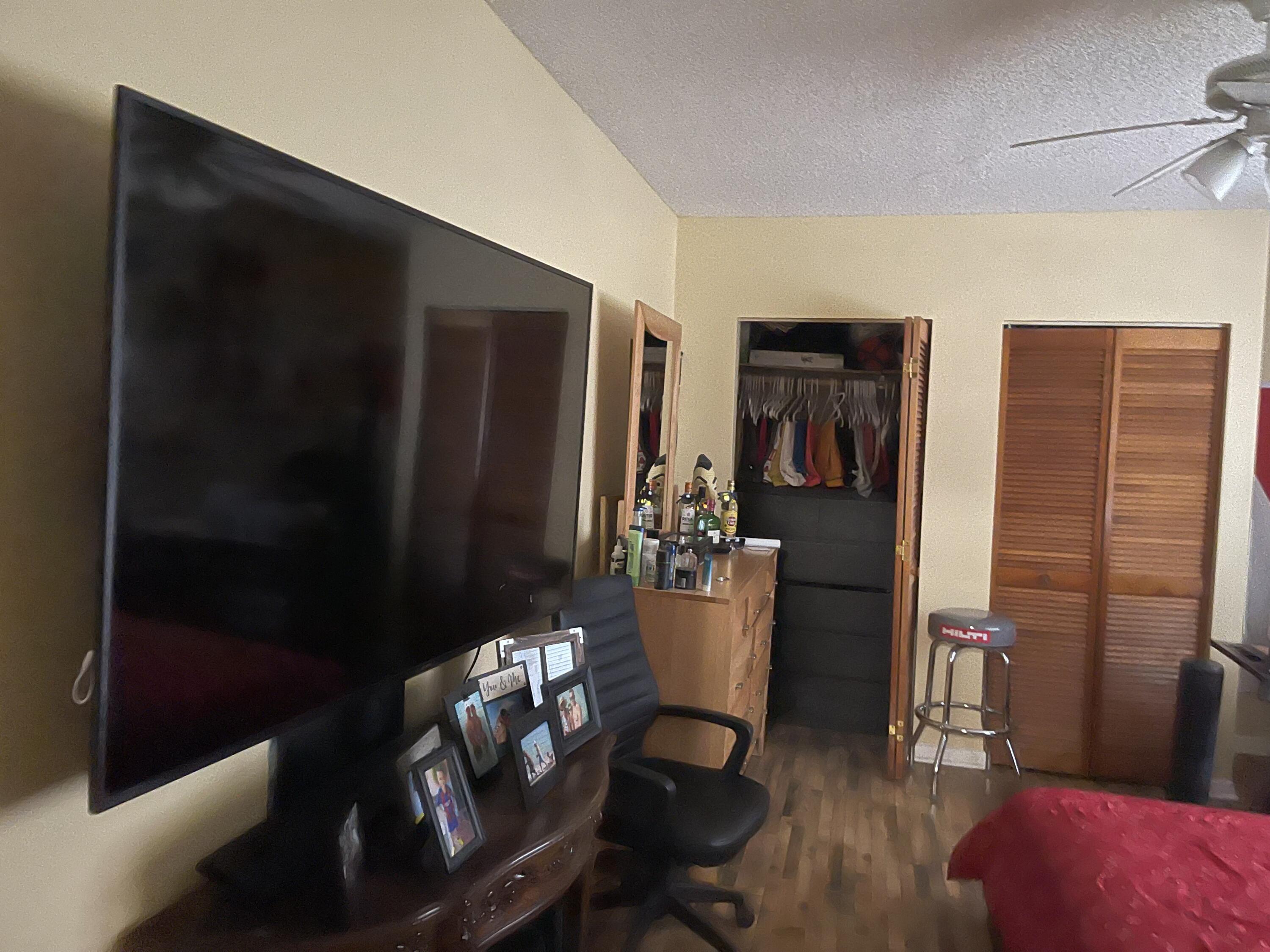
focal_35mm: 26
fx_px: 954
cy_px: 476
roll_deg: -1.8
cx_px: 635
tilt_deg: -3.5
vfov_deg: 53.1
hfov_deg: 67.3
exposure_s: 1/20
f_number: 1.6
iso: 1000
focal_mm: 5.1
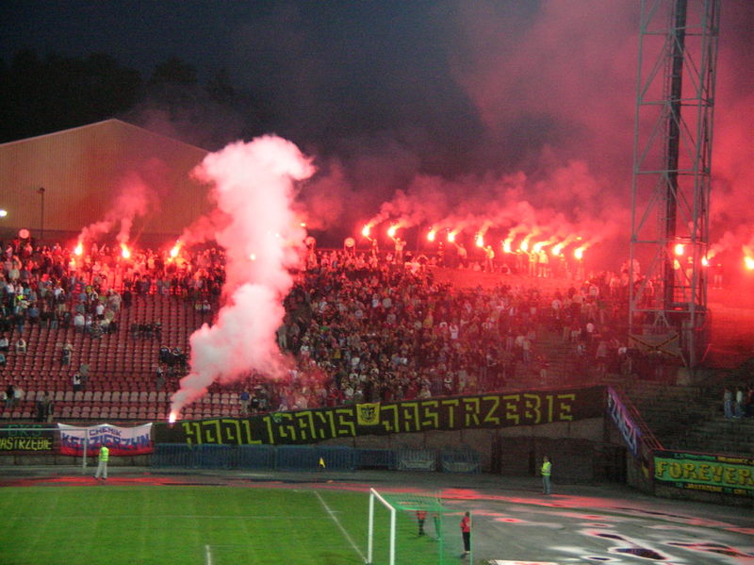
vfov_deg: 13.6
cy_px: 282
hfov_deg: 18.1
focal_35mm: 109
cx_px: 377
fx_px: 2373
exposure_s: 1/30
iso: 300
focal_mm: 17.9
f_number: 3.5
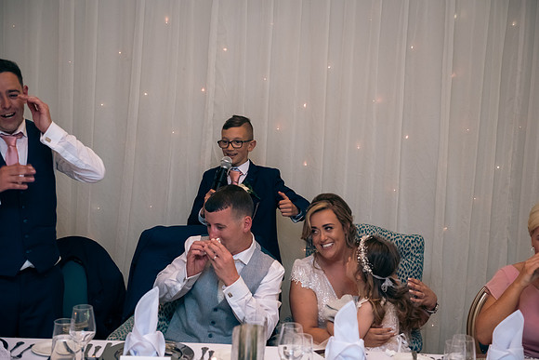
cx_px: 270
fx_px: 839
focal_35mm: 56
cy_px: 180
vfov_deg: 24.2
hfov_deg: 35.6
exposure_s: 1/160
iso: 800
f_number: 3.5
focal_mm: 56
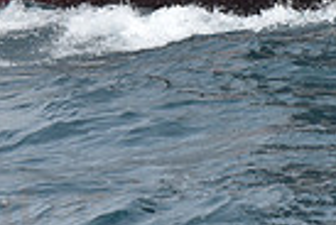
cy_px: -177
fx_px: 3395
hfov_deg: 5.7
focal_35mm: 363
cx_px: 233
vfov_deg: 3.8
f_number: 9
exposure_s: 1/800
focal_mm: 86
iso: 250
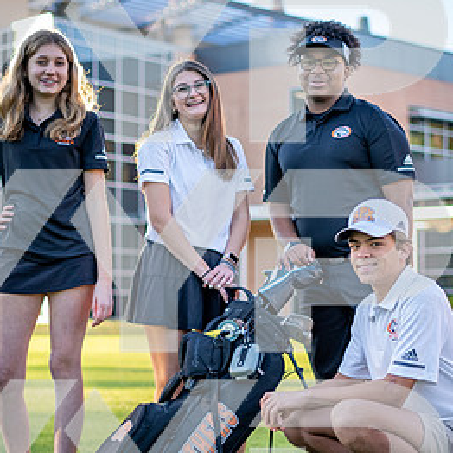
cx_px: 221
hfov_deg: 18.5
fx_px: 1392
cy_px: 262
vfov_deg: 18.5
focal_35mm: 94
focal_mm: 50
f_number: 1.8
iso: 400
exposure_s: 1/1600
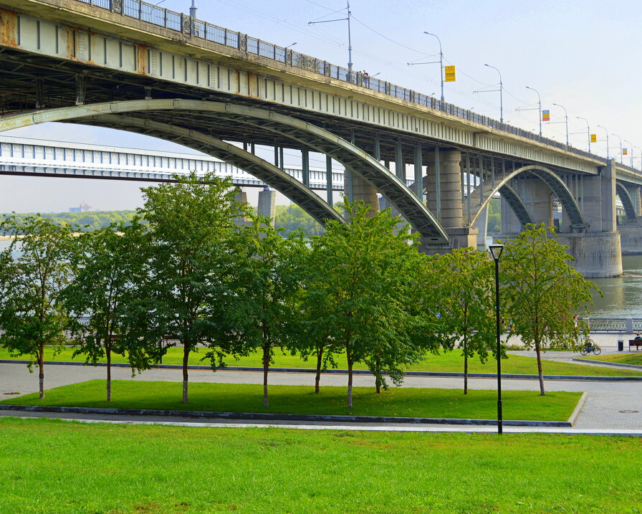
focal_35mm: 55
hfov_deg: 34.4
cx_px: 310
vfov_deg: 27.8
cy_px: 232
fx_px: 1038
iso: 140
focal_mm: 29
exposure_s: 1/125
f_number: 5.6
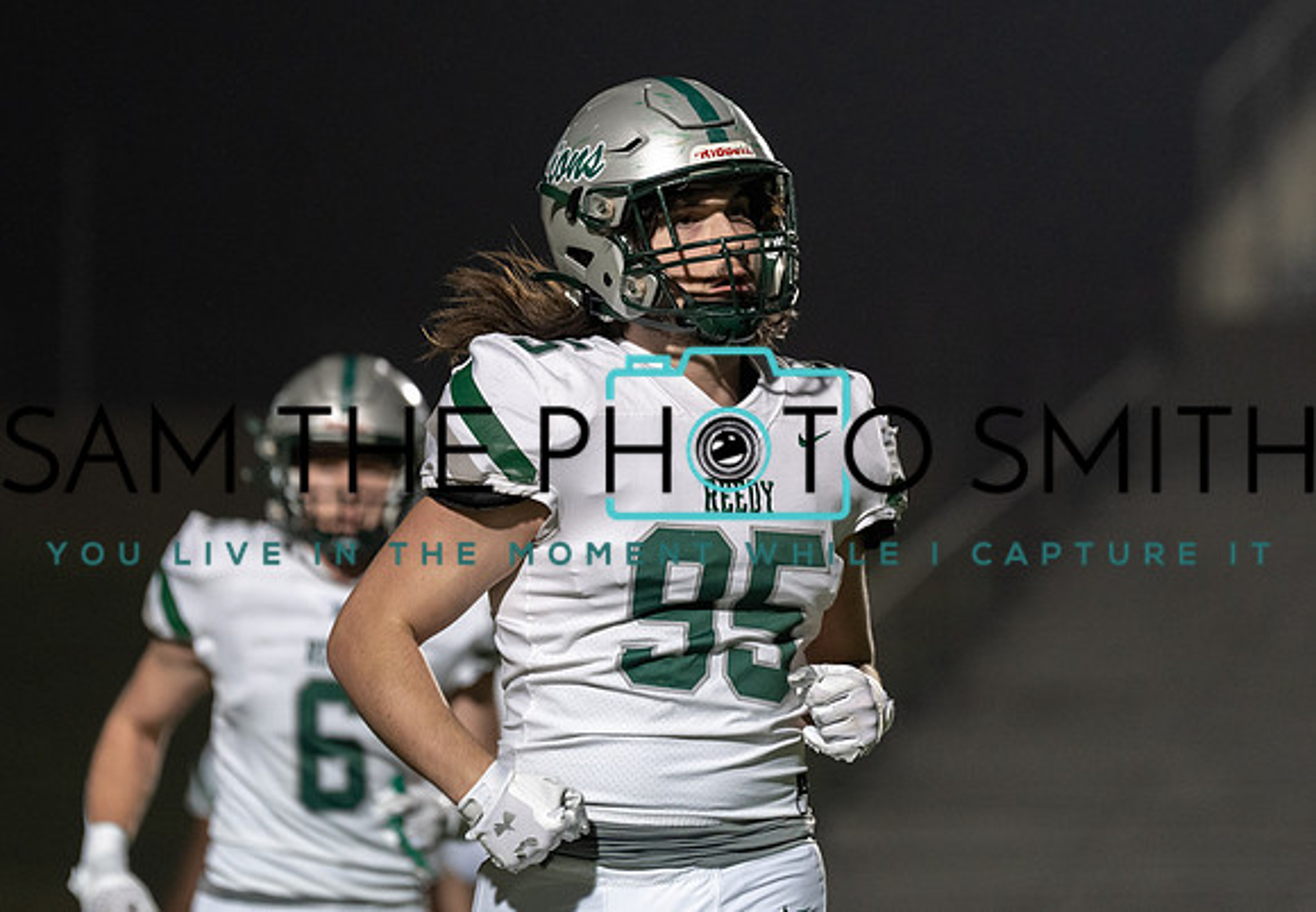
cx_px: 664
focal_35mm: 270
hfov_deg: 7.5
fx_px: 9974
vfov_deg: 5.2
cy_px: 339
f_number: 2.8
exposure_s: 1/1250
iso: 2500
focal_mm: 200
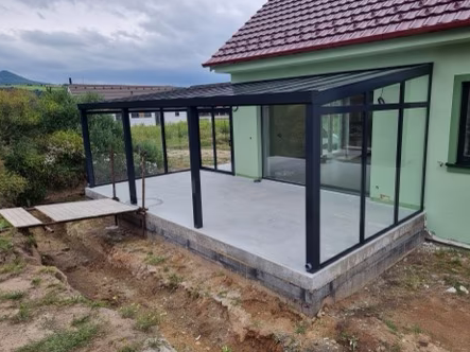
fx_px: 353
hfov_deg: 67.3
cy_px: 172
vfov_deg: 53.0
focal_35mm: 26
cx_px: 249
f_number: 1.8
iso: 50
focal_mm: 6.7
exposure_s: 1/938
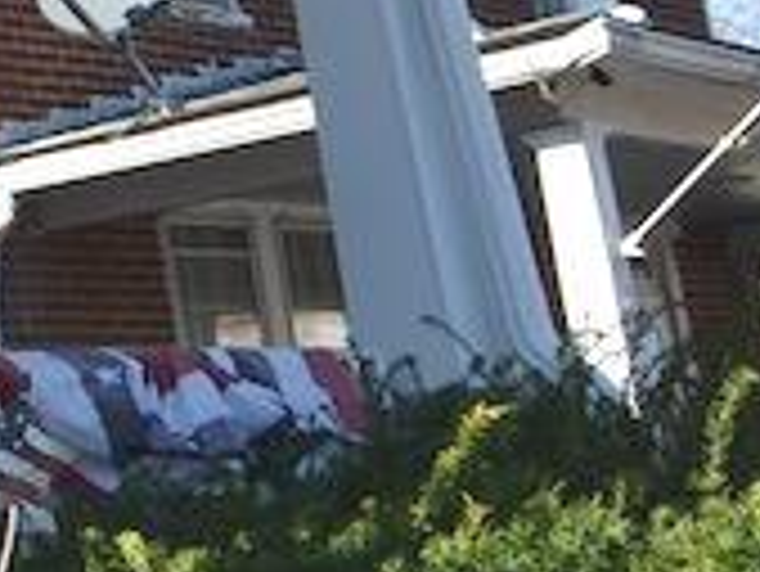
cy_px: 126
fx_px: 2395
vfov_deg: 13.5
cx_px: -994
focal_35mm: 109
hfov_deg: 13.7
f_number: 8
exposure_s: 1/250
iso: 200
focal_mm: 10
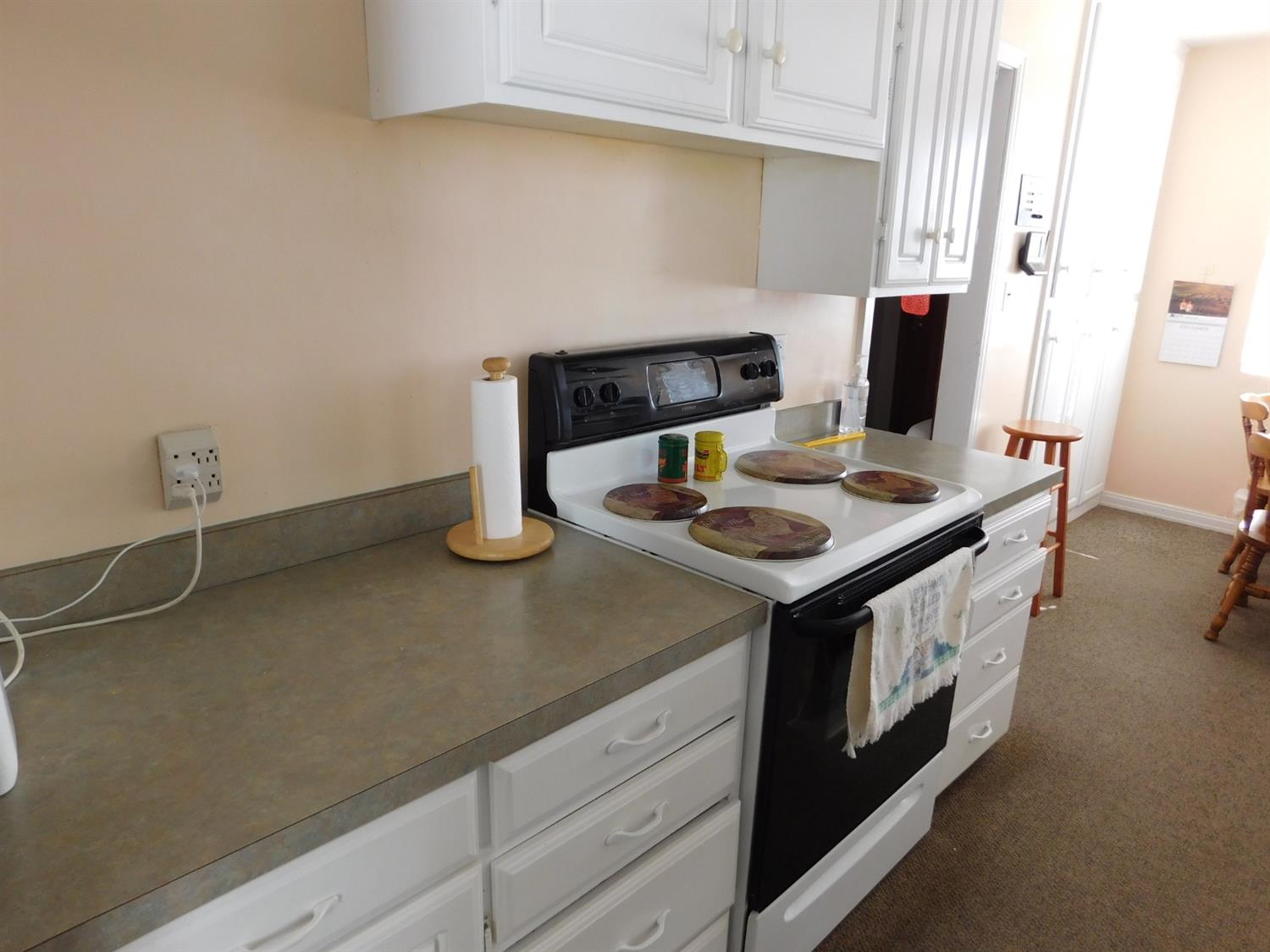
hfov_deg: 73.9
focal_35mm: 23
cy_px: 476
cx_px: 635
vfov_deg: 58.9
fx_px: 844
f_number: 3
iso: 125
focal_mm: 4
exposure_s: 1/50
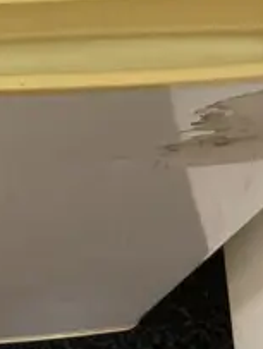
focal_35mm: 141
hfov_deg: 10.3
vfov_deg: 12.4
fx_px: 1424
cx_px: -112
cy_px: -334
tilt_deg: -57.3
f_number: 1.8
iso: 125
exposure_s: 1/50
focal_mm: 3.99
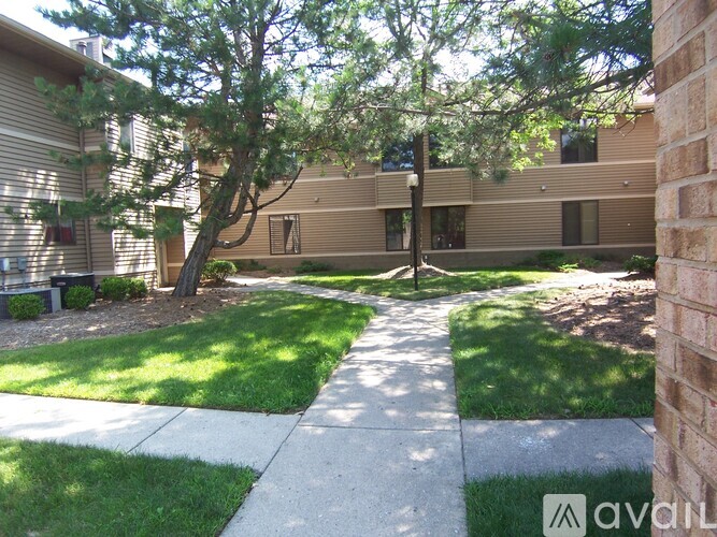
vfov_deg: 58.9
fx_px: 476
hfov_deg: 73.9
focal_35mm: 23
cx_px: 358
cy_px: 268
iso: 64
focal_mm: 3.8
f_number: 2.8
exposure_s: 1/125
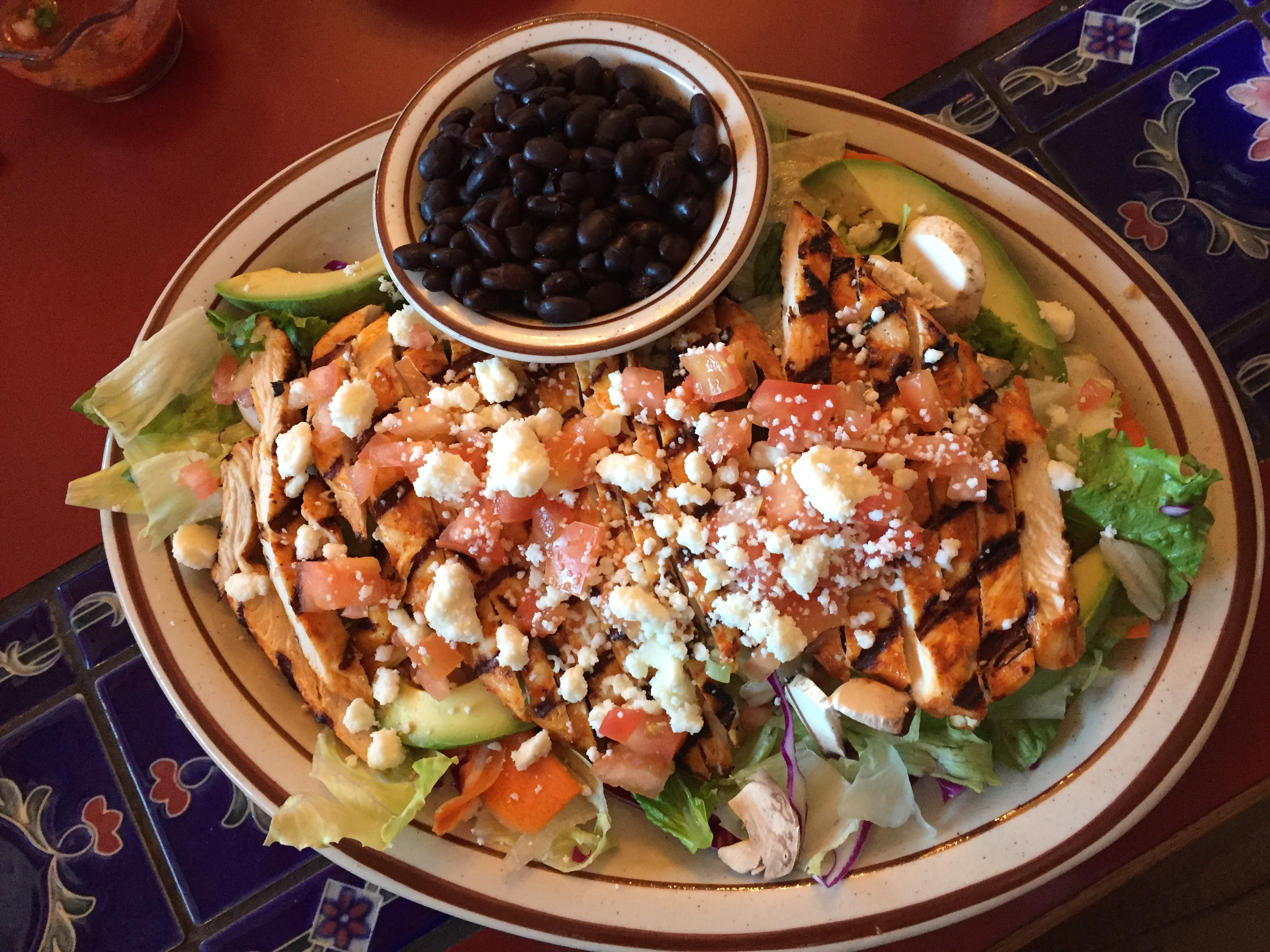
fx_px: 1064
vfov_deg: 48.2
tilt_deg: -75.1
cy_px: 476
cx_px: 635
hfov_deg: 61.7
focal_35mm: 29
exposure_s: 1/30
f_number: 2.2
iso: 250
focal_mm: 4.15
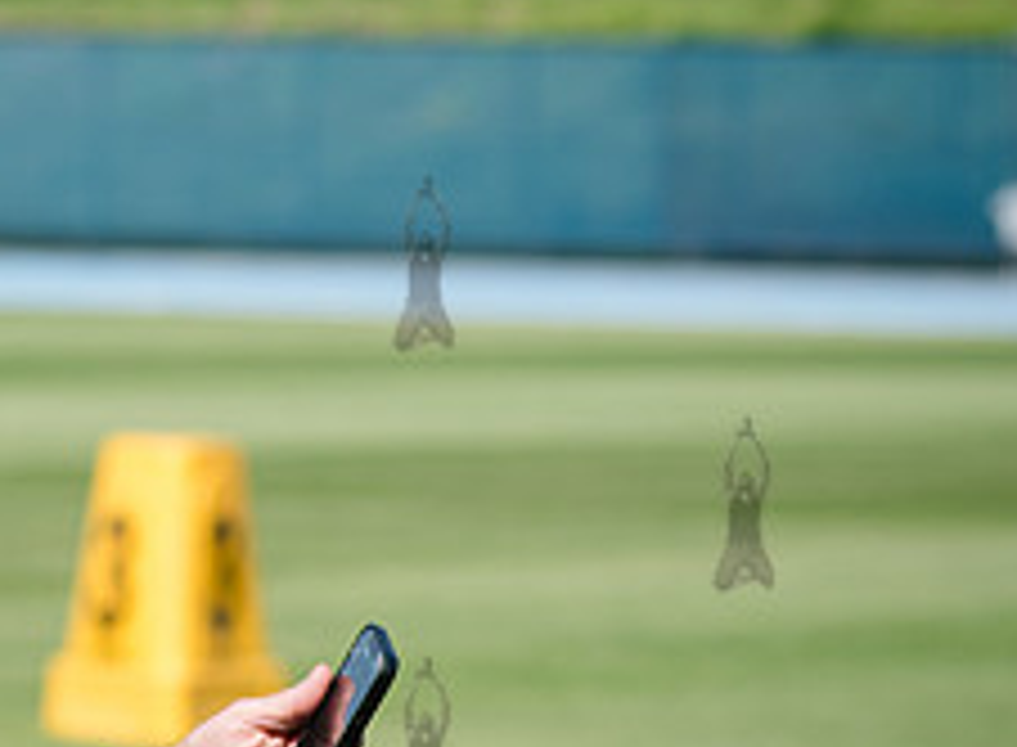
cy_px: 539
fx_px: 10178
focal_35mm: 349
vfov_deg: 4.2
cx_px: -410
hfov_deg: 5.7
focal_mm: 105
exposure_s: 1/1000
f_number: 5
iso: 200
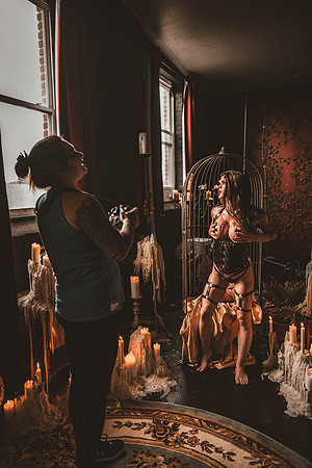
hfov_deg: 46.4
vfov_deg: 65.5
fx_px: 364
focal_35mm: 28
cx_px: 156
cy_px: 234
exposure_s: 1/200
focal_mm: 28
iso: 800
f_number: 2.8
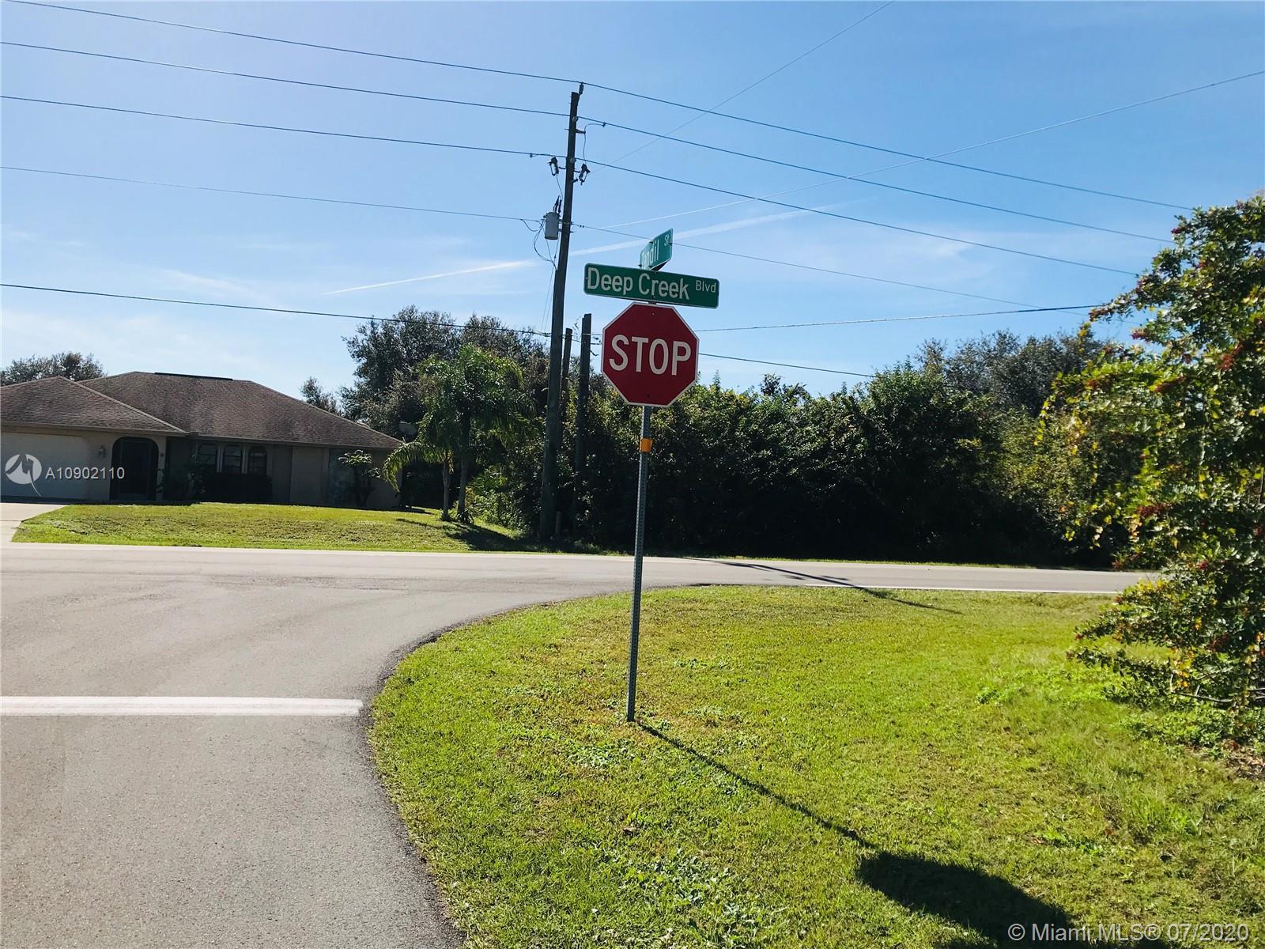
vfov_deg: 49.7
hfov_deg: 63.4
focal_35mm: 28
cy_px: 474
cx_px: 632
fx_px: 1023
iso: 20
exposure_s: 1/3425
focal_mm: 3.99
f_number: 1.8
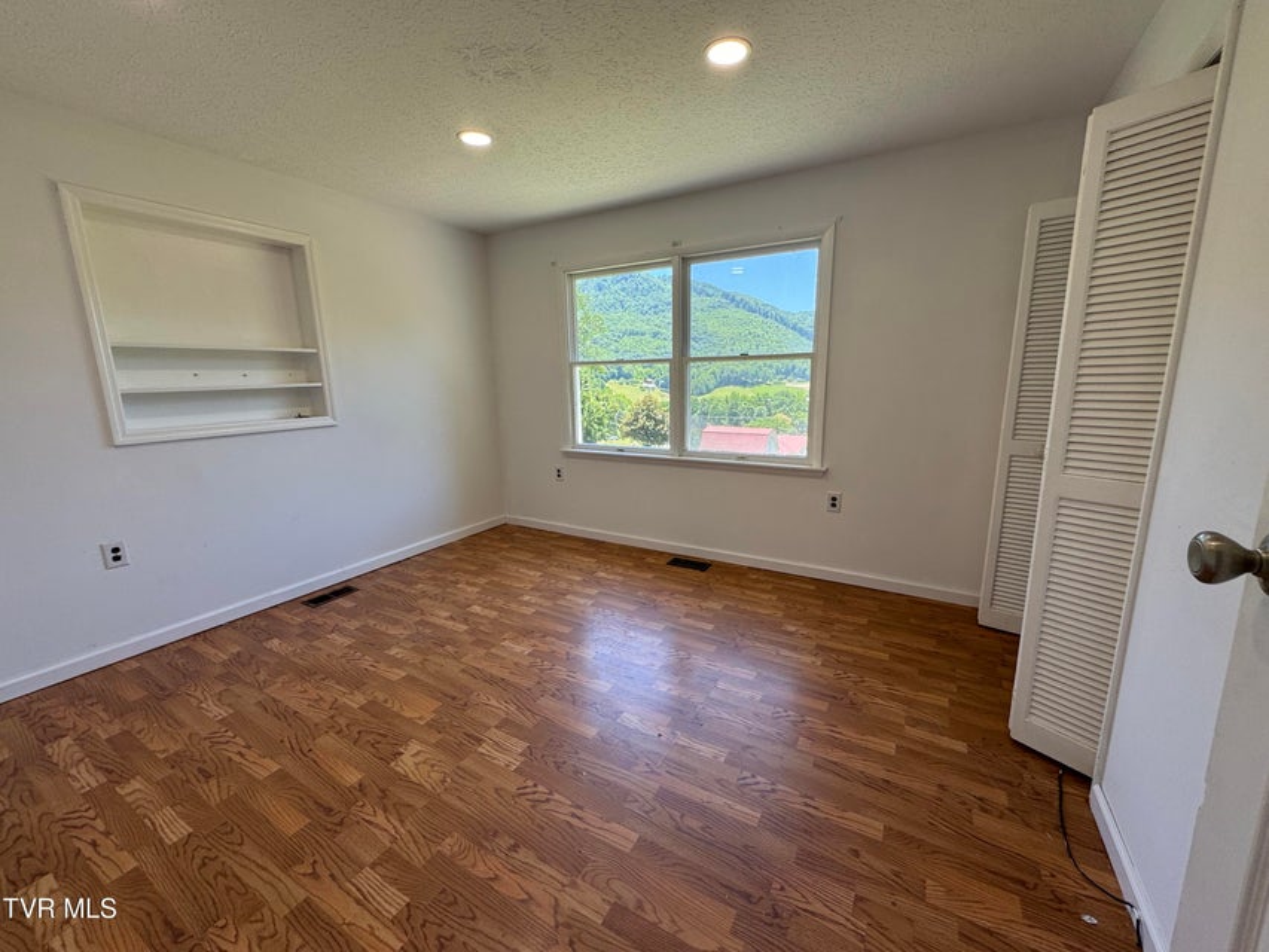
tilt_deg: -12.2
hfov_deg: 102.1
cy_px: 476
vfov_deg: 85.7
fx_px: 513
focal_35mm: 14
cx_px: 634
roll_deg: +0.5
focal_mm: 2.22
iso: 40
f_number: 2.2
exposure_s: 1/150
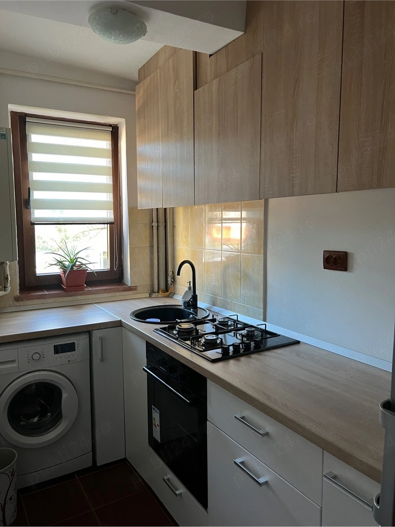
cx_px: 198
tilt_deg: -5.4
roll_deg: -0.9
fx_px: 396
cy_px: 264
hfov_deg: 53.0
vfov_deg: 67.3
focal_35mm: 26
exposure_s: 1/60
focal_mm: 5.7
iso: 250
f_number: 1.5
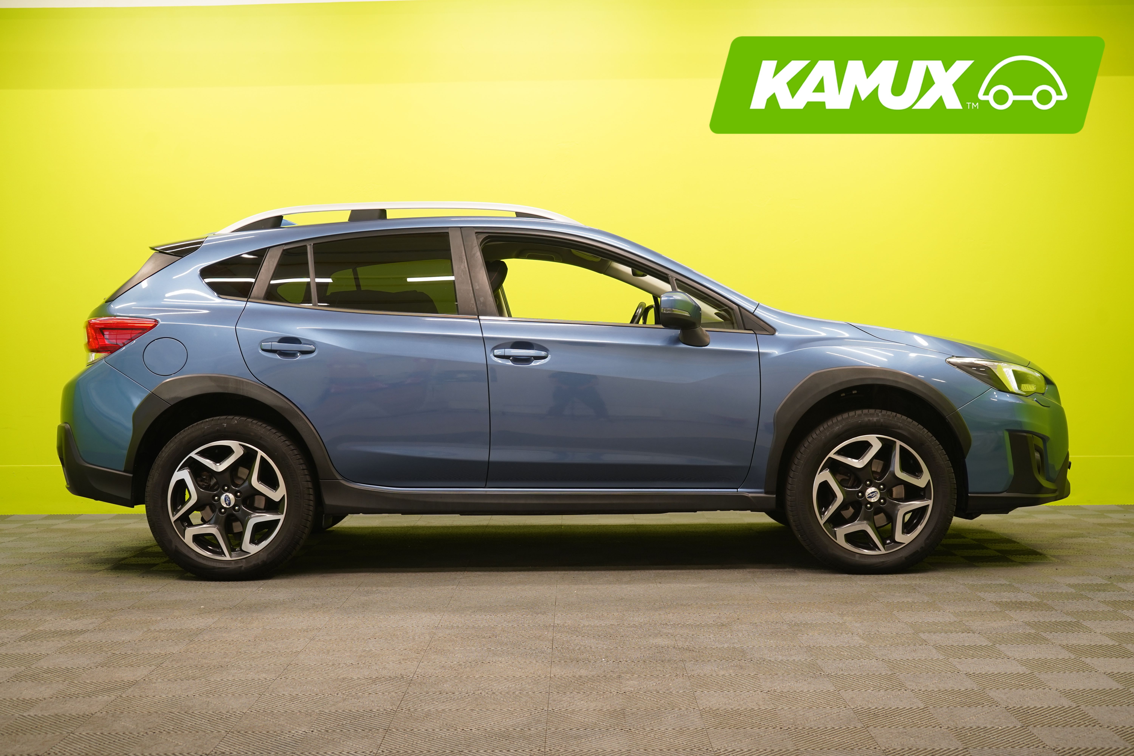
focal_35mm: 45
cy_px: 378
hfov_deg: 43.6
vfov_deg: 29.9
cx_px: 567
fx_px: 1417
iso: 400
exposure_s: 1/20
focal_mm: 45
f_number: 5.6
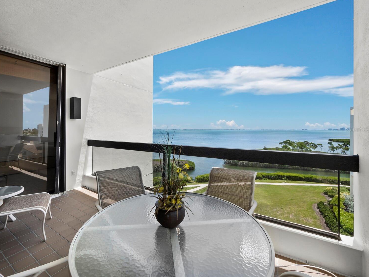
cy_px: 129
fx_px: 160
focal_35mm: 15
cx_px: 172
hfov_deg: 98.0
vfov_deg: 81.6
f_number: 11
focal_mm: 7
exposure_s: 1/200
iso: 400
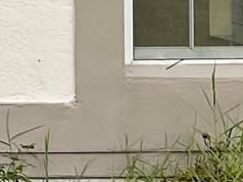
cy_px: -112
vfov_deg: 7.4
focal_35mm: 195
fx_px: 1367
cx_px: -512
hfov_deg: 8.4
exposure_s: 1/237
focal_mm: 3
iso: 16
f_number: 1.8
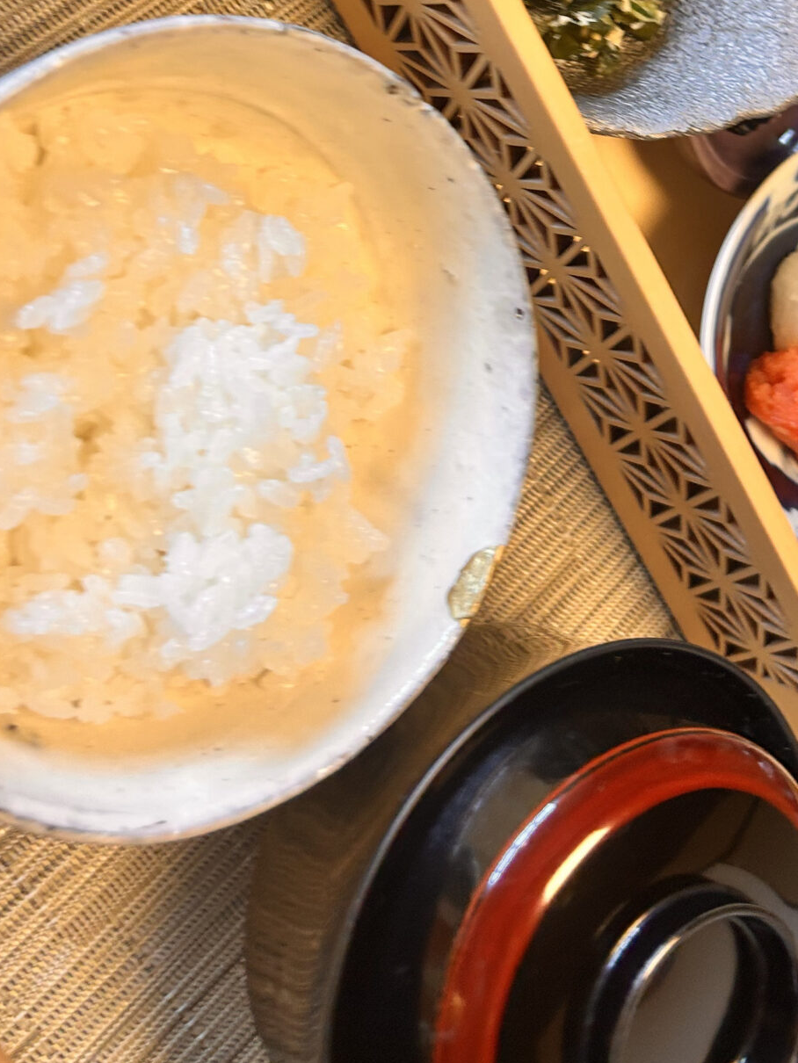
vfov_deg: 32.8
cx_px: 503
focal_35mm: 55
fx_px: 1690
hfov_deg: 26.5
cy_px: 62
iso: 80
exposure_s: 1/50
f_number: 1.5
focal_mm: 5.7
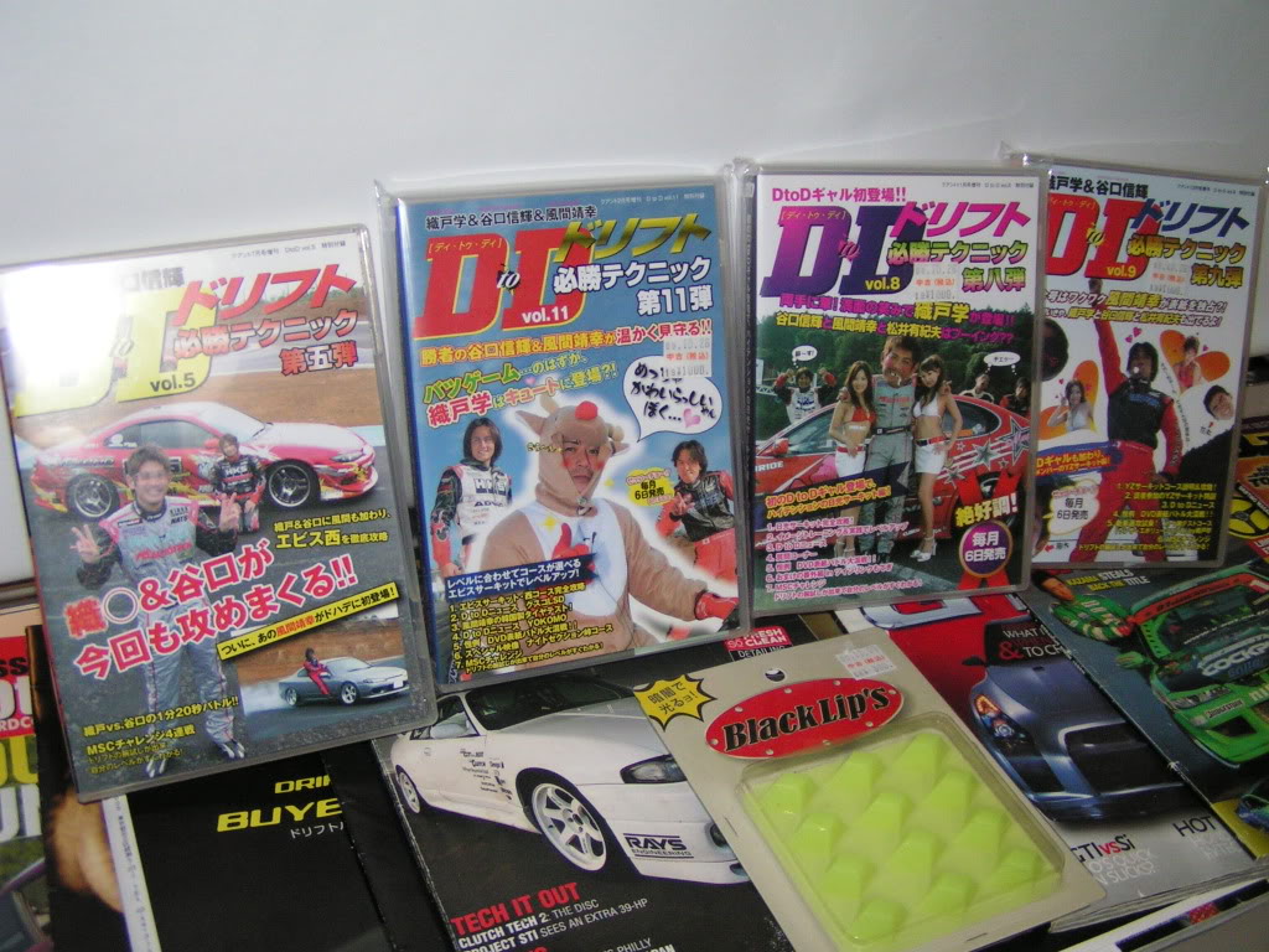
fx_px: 1393
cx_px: 634
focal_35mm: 38
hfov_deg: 49.0
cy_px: 476
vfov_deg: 37.7
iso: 200
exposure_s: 1/40
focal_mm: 5.8
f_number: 2.8
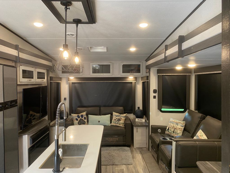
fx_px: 173
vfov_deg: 53.1
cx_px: 115
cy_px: 86
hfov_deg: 67.3
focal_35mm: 26
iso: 160
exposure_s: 1/60
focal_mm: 4.25
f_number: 1.8
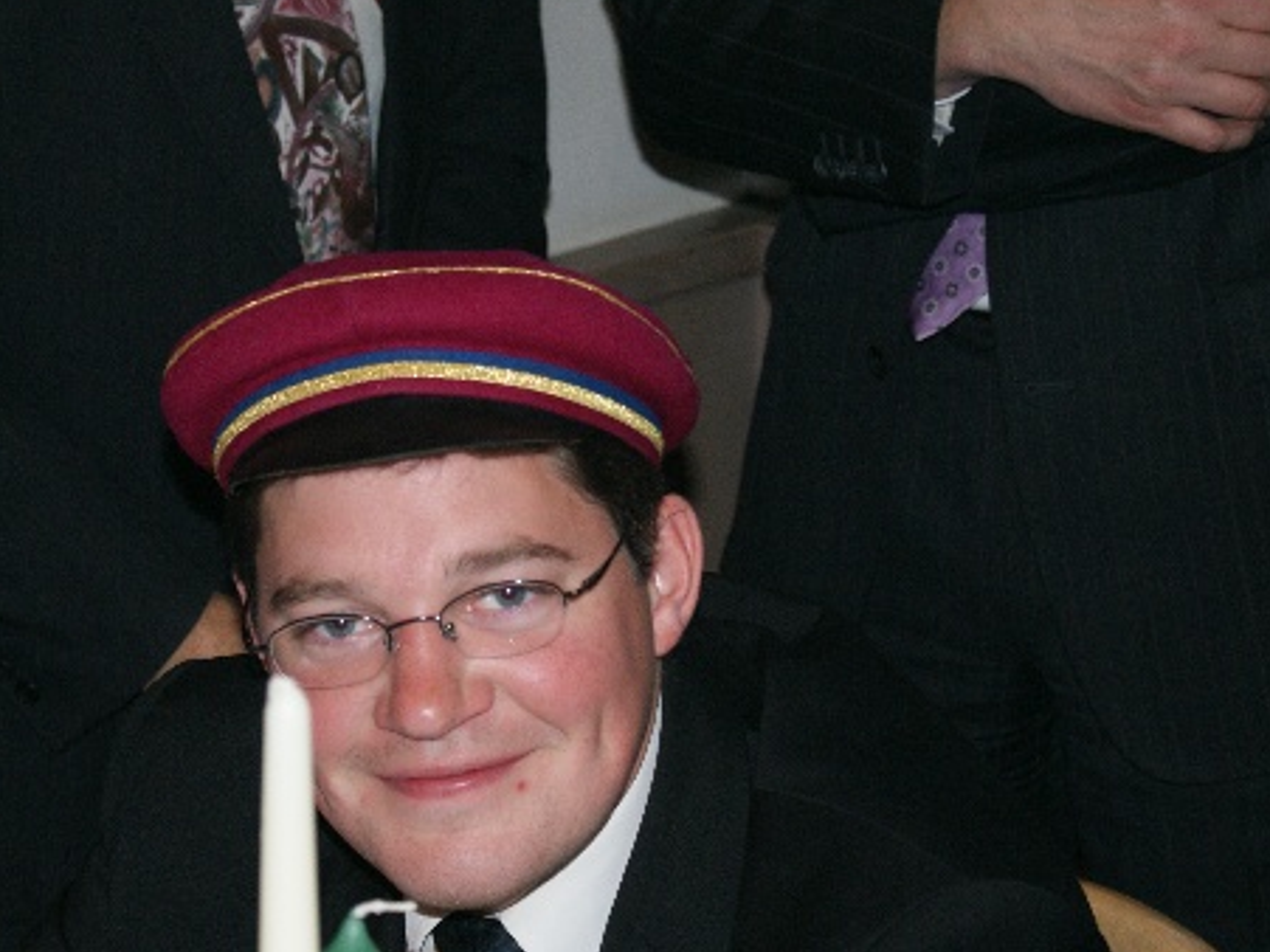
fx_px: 4133
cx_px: 442
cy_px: 431
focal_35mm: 113
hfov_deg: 17.4
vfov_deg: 13.1
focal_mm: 55
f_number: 5.6
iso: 400
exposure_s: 1/80
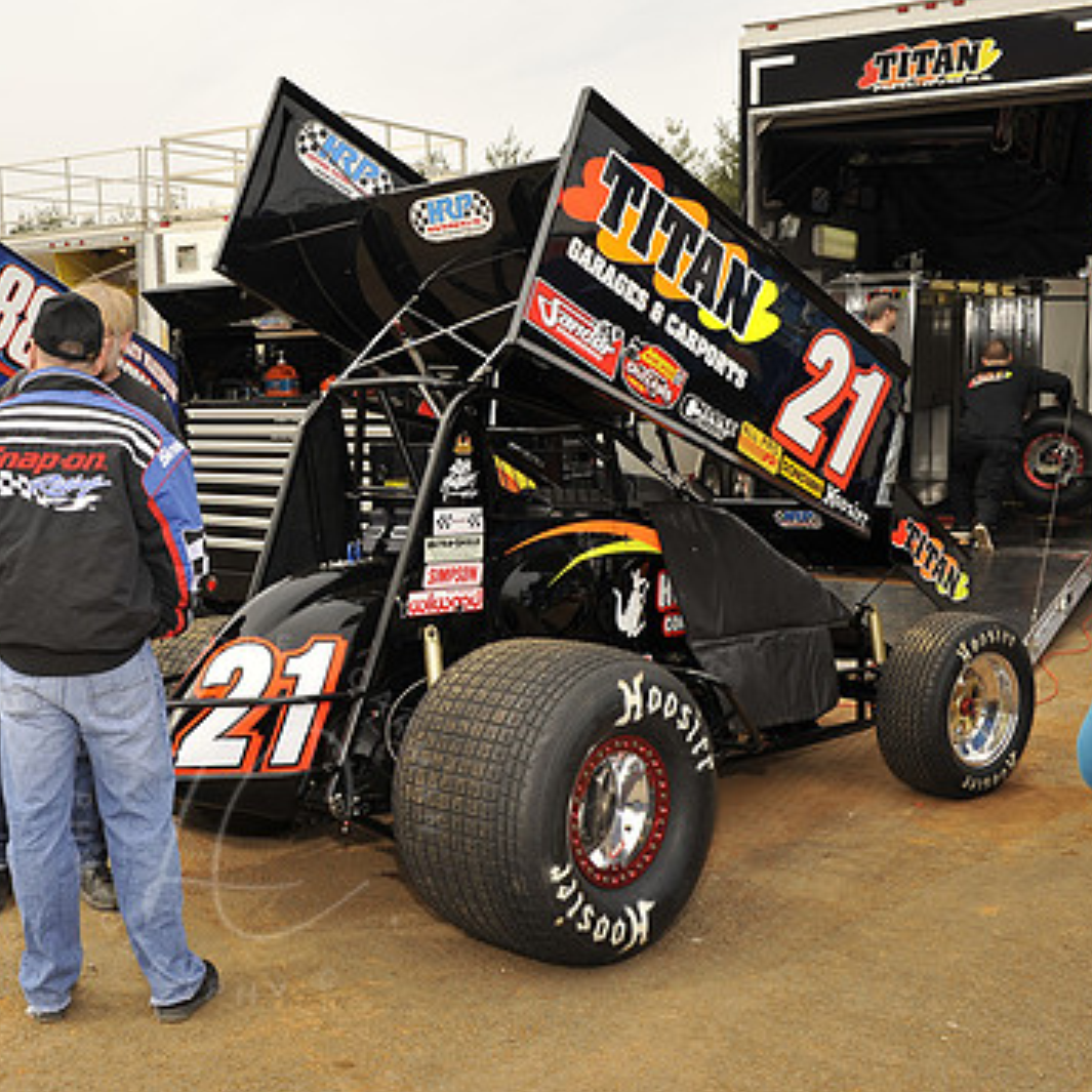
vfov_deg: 39.2
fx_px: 1535
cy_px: 535
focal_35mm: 43
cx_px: 252
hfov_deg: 38.0
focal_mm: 31
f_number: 10
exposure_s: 1/250
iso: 250
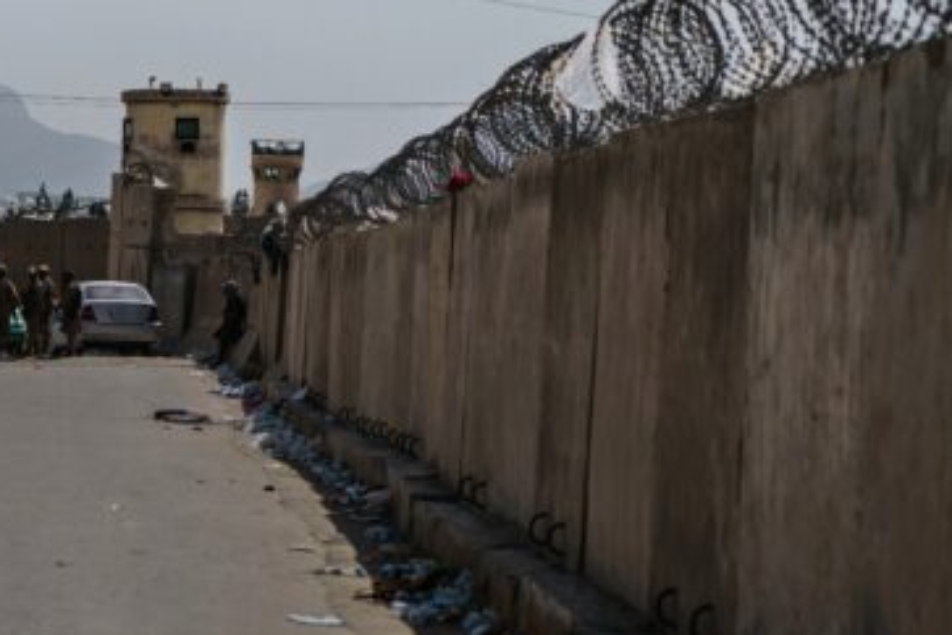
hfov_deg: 14.1
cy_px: 123
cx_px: 52
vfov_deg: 9.5
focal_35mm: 144
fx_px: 3808
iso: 200
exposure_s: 1/3200
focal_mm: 68
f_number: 4
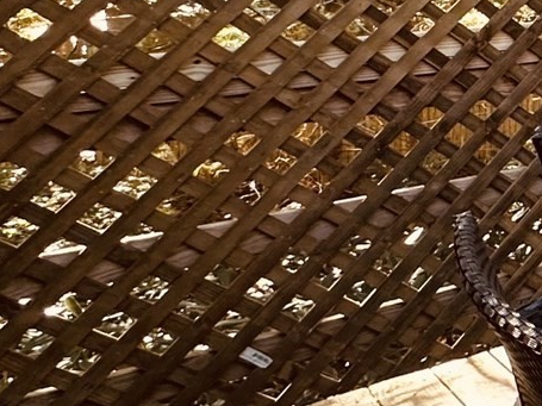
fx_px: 986
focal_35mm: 63
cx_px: 1121
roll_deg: +0.0
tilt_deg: -7.7
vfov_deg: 22.6
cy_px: 27
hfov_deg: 18.2
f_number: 2.2
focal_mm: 2.22
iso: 125
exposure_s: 1/99
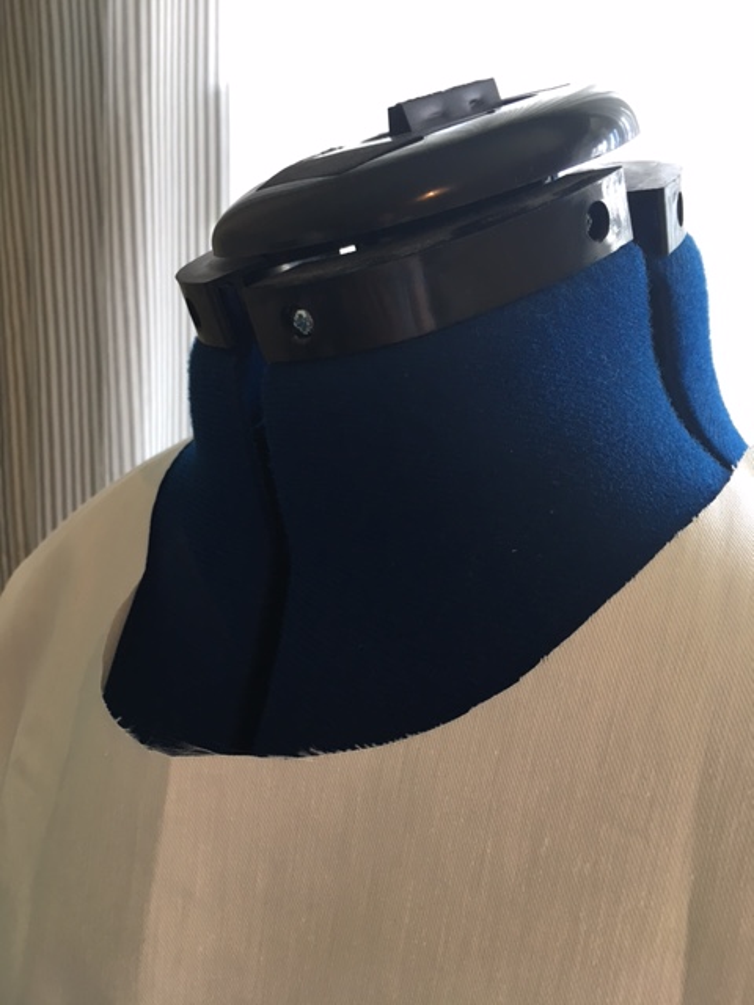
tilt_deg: -10.5
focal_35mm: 29
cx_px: 377
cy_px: 502
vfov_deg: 61.7
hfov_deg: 48.2
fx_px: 842
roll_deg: -1.9
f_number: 2.2
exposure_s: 1/33
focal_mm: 4.15
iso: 40
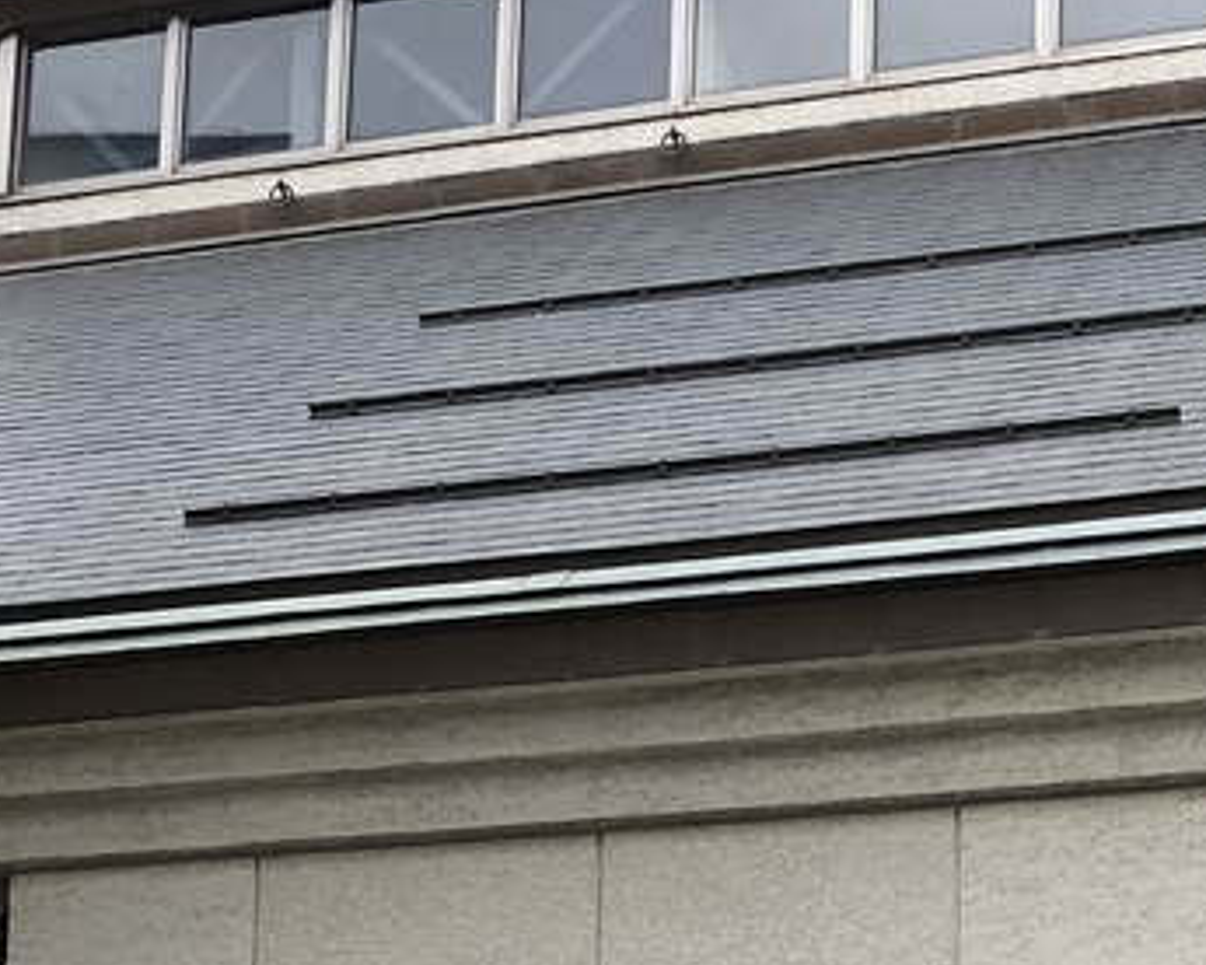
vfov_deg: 15.2
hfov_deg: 19.9
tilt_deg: +11.3
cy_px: 1360
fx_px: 3391
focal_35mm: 95
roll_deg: -0.4
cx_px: 1007
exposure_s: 1/50
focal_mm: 3.99
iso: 25
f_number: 1.8
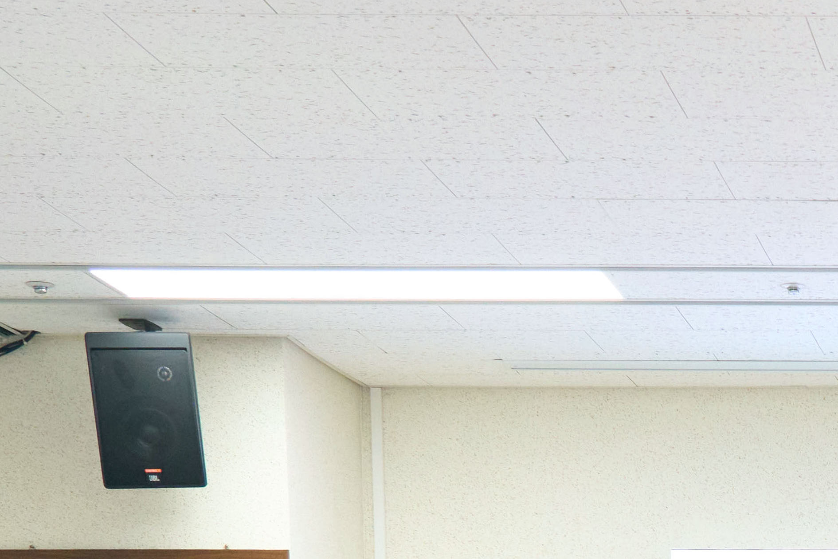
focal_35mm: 101
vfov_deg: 12.0
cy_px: 1140
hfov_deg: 18.4
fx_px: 2351
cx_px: 1181
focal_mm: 24
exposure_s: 1/250
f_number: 4.5
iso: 4000
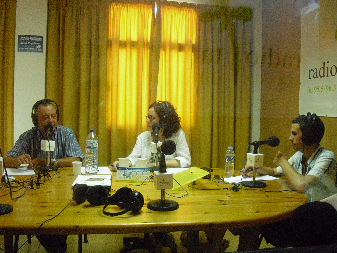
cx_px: 168
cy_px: 126
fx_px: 370
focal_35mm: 38
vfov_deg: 37.7
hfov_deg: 49.0
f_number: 2.8
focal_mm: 6.2
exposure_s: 1/125
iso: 800
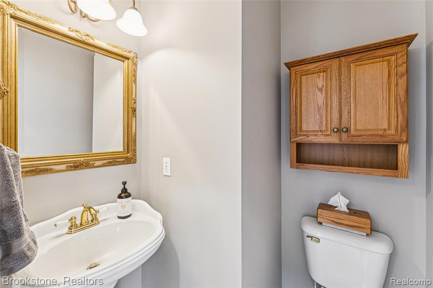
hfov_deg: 99.3
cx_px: 216
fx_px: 184
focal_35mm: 15
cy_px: 144
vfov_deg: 76.2
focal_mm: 15.3
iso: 400
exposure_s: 1/1.67
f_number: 13
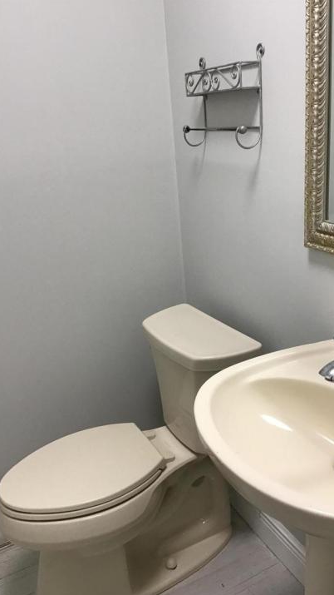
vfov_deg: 58.0
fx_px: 536
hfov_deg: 34.6
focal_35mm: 34
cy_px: 299
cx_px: 194
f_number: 2.4
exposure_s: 1/30
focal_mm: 3.3
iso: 50
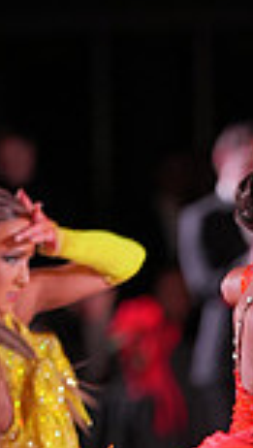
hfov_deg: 1.7
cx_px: 499
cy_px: 564
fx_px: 8452
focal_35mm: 711
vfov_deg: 3.0
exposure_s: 1/400
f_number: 2.8
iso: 1250
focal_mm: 180
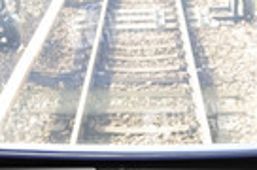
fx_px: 662
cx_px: 141
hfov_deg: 22.0
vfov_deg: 13.7
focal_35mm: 93
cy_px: 263
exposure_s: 1/125
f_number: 7.1
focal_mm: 28
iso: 640
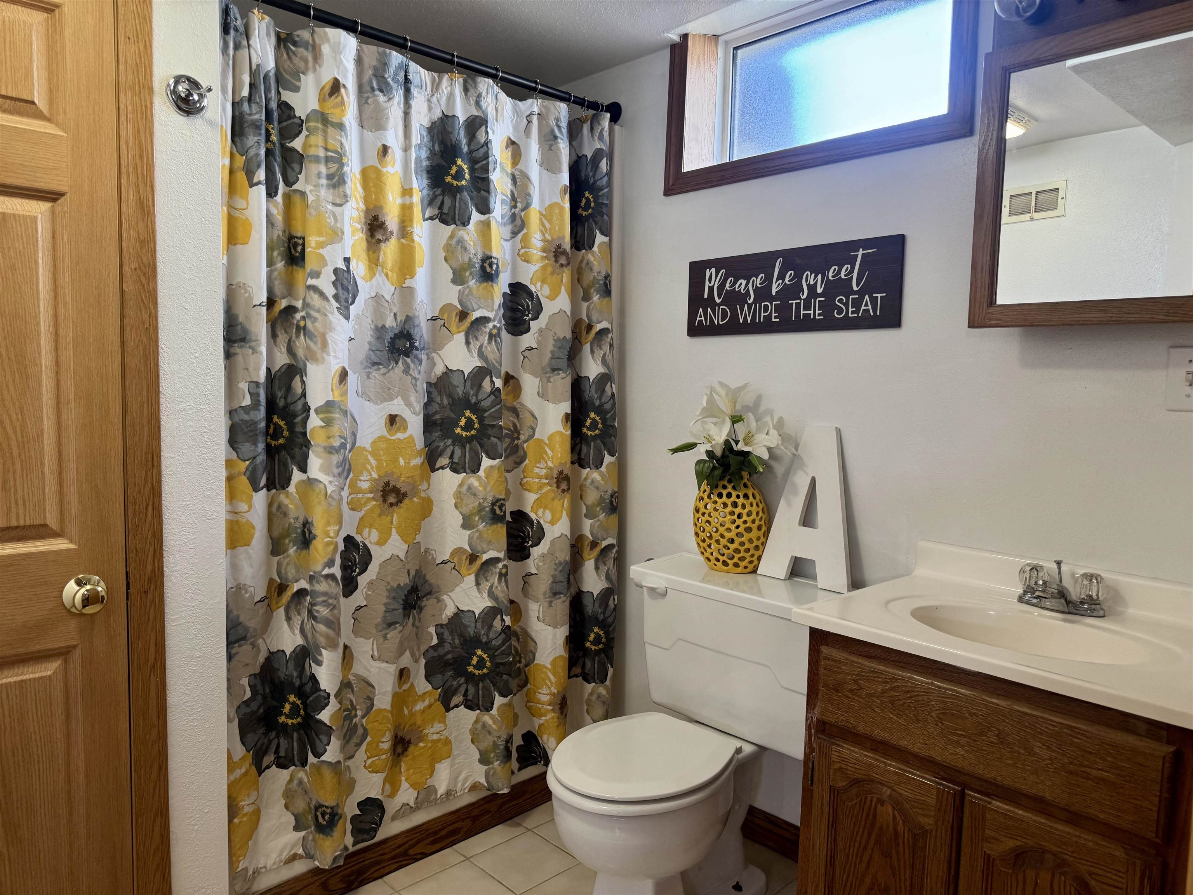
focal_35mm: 24
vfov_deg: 56.8
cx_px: 596
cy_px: 448
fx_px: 827
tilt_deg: -4.9
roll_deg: -1.6
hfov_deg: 71.6
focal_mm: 6.76
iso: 125
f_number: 1.78
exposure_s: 1/120
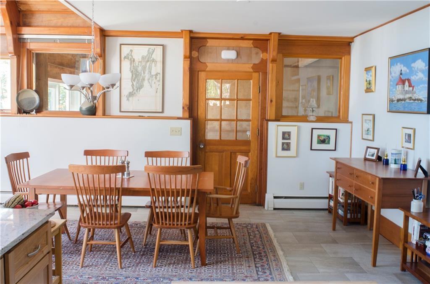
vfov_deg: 36.7
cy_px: 142
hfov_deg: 53.3
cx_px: 215
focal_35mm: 36
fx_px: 429
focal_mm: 24
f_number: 11
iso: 200
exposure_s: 1/3
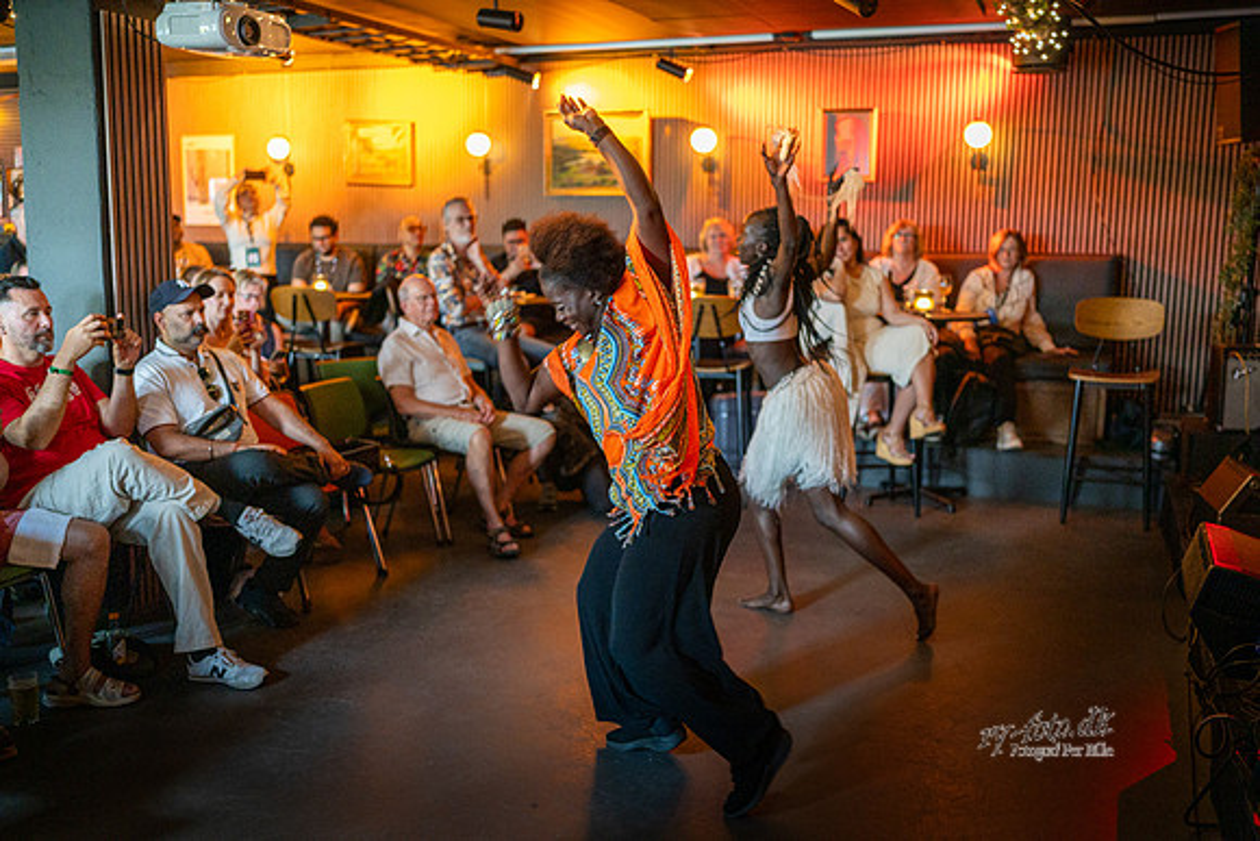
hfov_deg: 54.4
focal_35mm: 35
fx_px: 1225
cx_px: 630
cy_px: 420
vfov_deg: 37.9
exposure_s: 1/200
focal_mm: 35
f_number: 1.4
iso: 3200
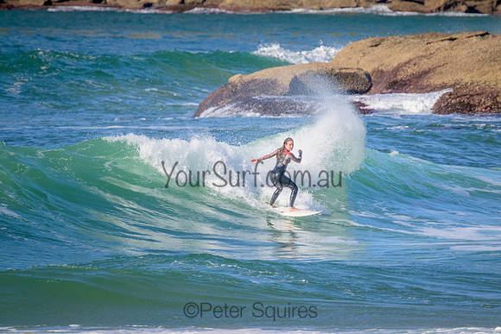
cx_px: 250
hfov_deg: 2.6
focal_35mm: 800
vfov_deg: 1.7
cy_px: 167
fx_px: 11135
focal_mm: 800
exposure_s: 1/2000
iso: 1400
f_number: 11
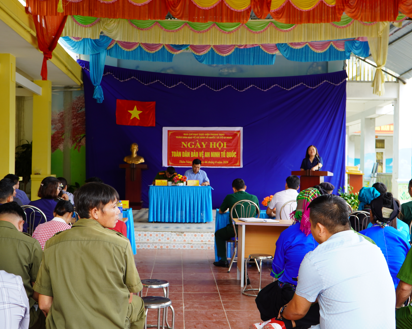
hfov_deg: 42.9
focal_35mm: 43
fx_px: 524
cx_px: 195
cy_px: 165
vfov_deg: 34.9
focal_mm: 24
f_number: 4
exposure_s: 1/100
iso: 100
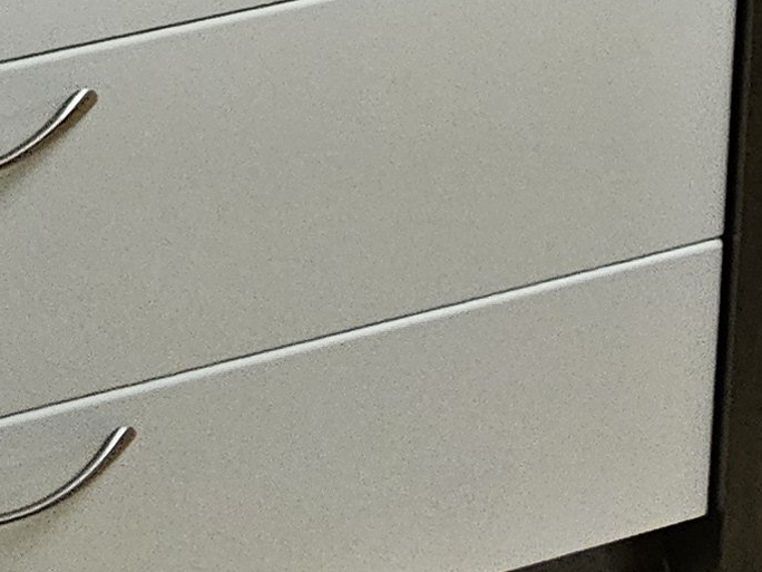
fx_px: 1673
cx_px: 311
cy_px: -891
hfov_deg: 25.6
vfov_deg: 13.1
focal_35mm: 76
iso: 200
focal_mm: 2.2
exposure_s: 1/50
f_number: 2.2
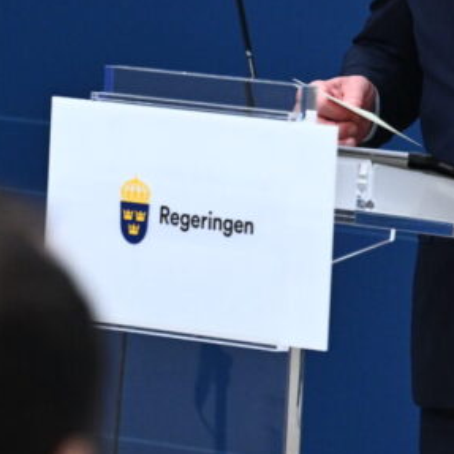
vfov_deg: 5.1
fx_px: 5075
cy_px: -8
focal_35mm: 342
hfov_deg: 5.1
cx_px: 722
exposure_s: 1/400
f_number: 4.5
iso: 1600
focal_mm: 110
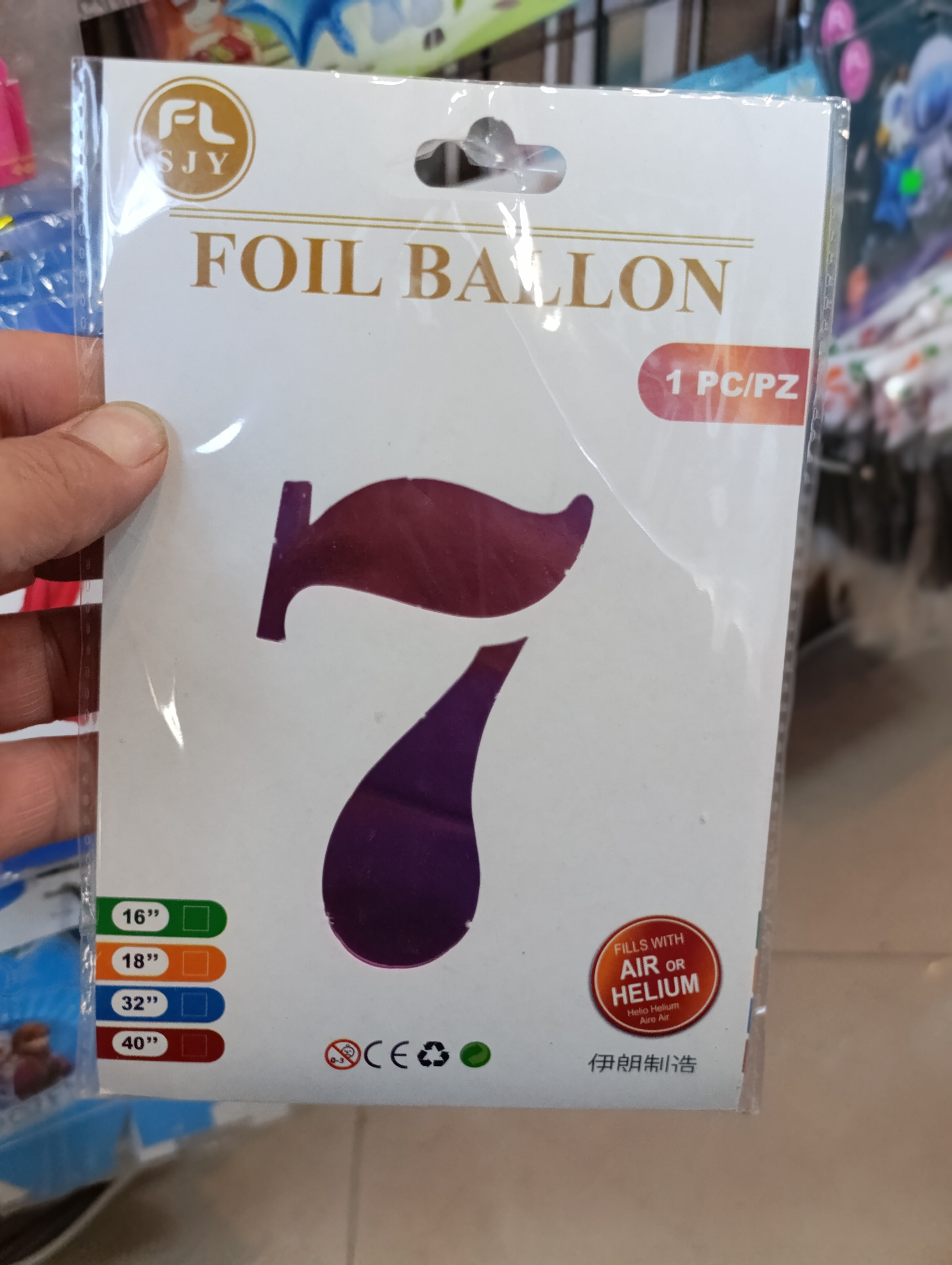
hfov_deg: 31.6
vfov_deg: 41.2
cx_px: 476
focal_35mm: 46
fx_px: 1683
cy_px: 632
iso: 800
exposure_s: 1/100
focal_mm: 6.14
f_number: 1.6
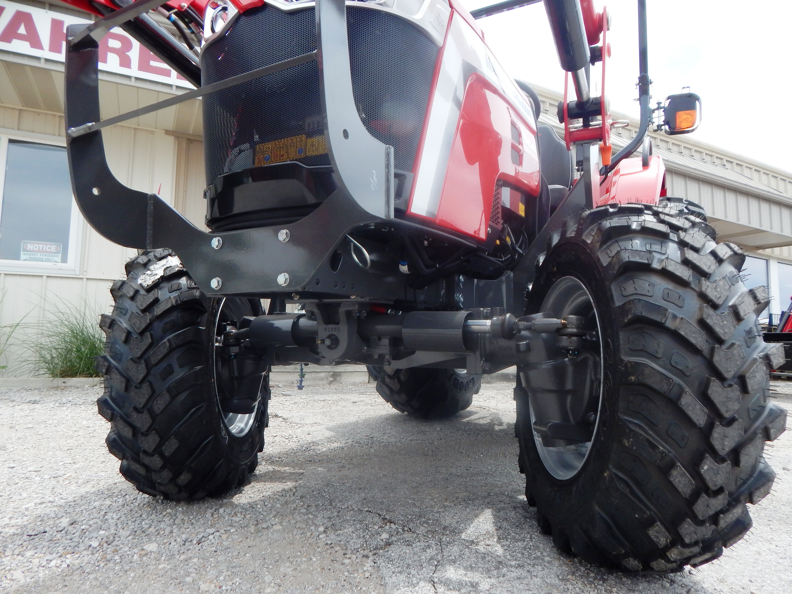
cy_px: 297
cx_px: 396
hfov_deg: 76.4
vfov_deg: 61.1
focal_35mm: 22
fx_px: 503
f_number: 3
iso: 125
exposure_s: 1/1000
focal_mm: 4
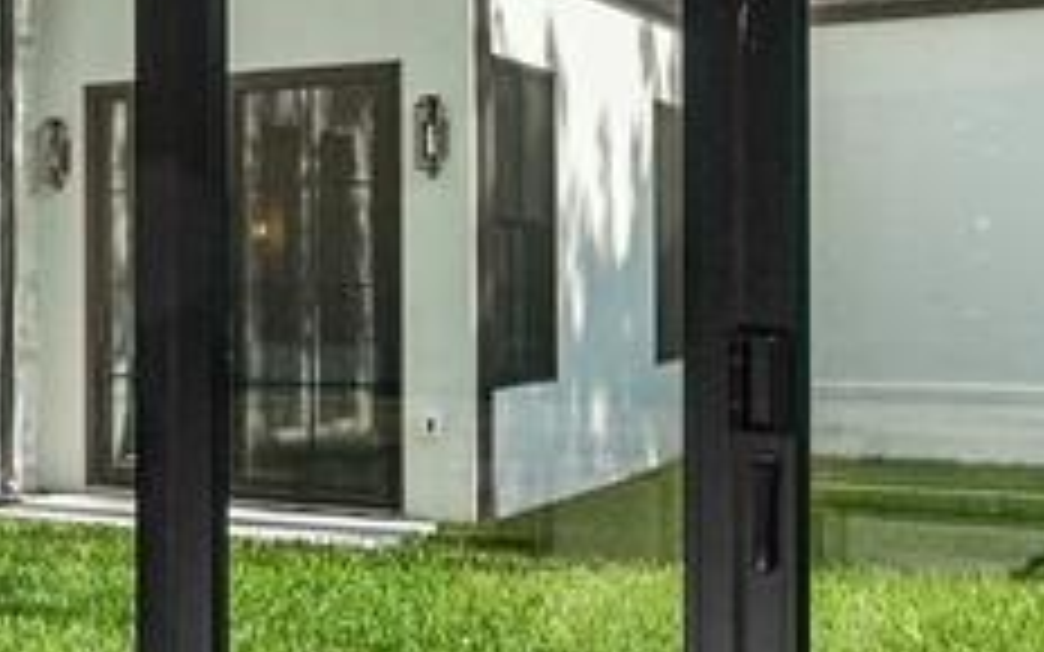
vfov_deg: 20.6
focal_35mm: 63
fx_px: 1793
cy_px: 259
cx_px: -486
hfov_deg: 25.3
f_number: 8
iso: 1600
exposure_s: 1/320
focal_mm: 14
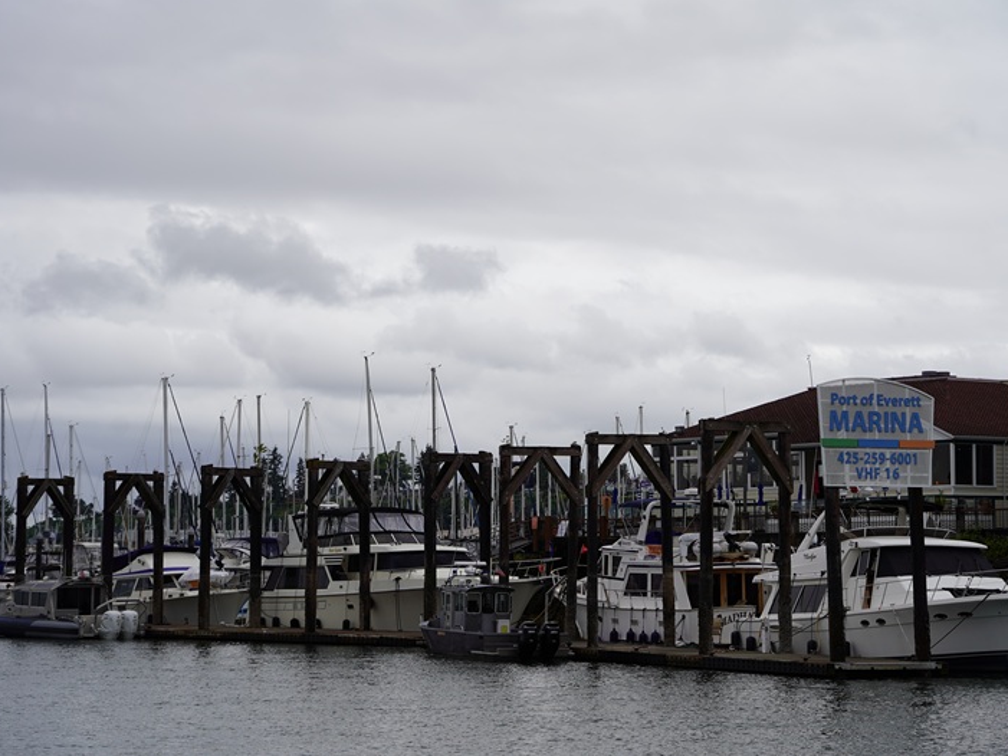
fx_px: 2621
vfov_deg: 16.4
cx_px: 536
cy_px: 376
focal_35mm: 90
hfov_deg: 21.8
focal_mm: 82
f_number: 5
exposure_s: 1/1000
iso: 100
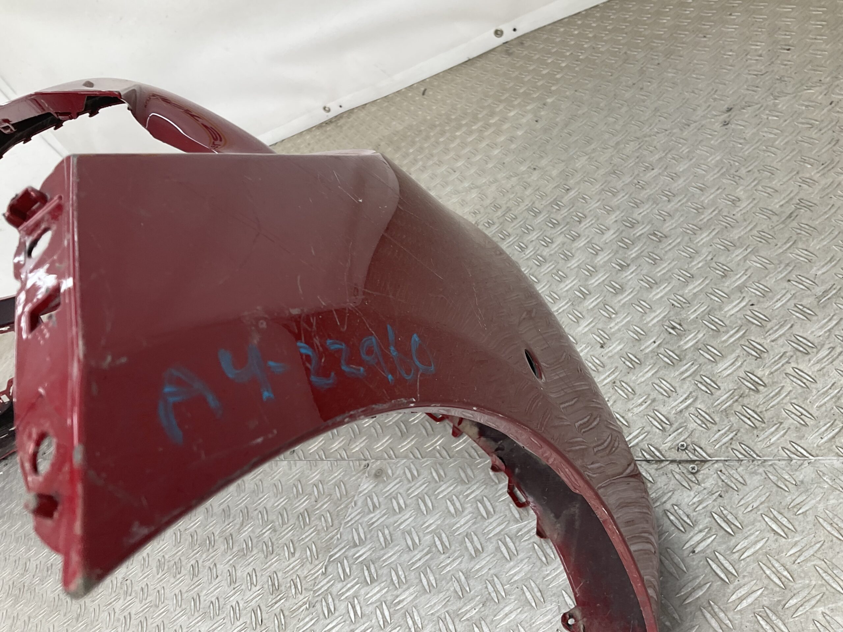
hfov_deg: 61.7
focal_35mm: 29
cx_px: 422
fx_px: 706
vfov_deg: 48.2
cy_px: 316
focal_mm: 3
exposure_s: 1/100
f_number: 1.8
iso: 20
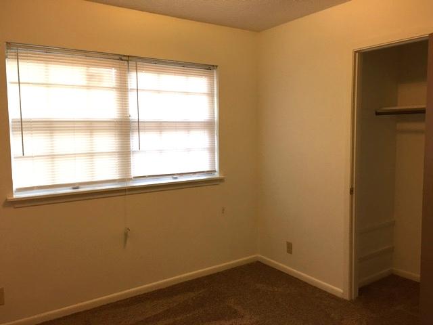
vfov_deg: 48.2
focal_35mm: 29
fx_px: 363
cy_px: 162
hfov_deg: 61.7
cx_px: 216
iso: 40
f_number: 2.2
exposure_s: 1/15
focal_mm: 4.15
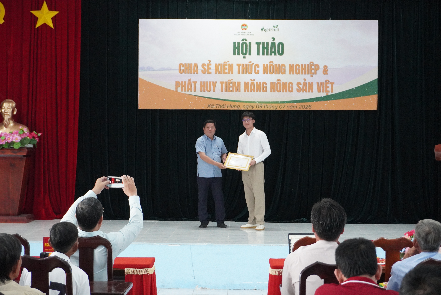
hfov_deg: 31.2
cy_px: 148
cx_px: 220
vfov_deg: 21.1
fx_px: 791
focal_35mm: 64
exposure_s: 1/160
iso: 5000
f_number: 5.6
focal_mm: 43
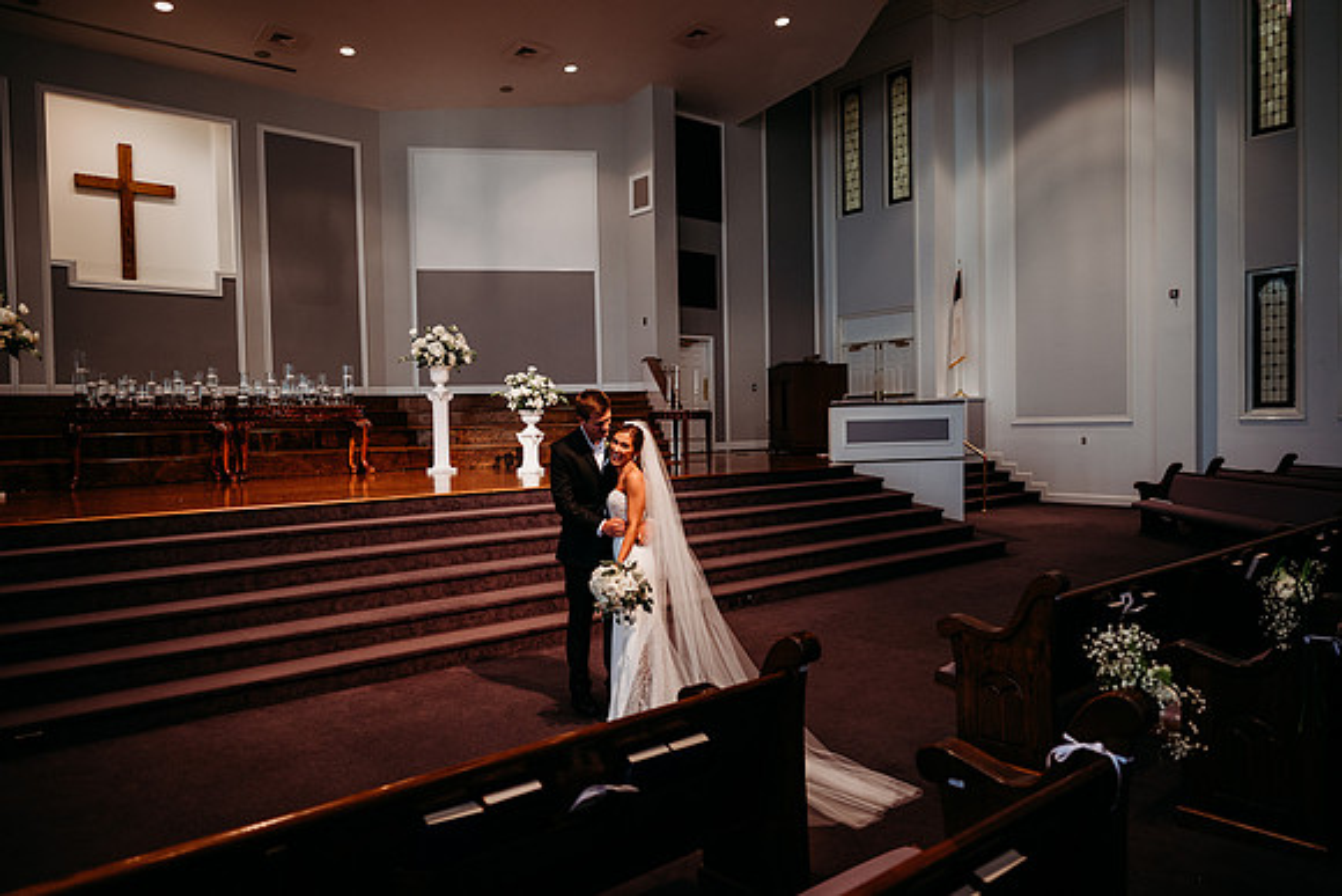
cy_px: 448
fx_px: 895
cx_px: 671
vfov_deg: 53.2
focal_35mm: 24
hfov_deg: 73.7
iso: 640
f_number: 2.5
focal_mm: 24
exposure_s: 1/160
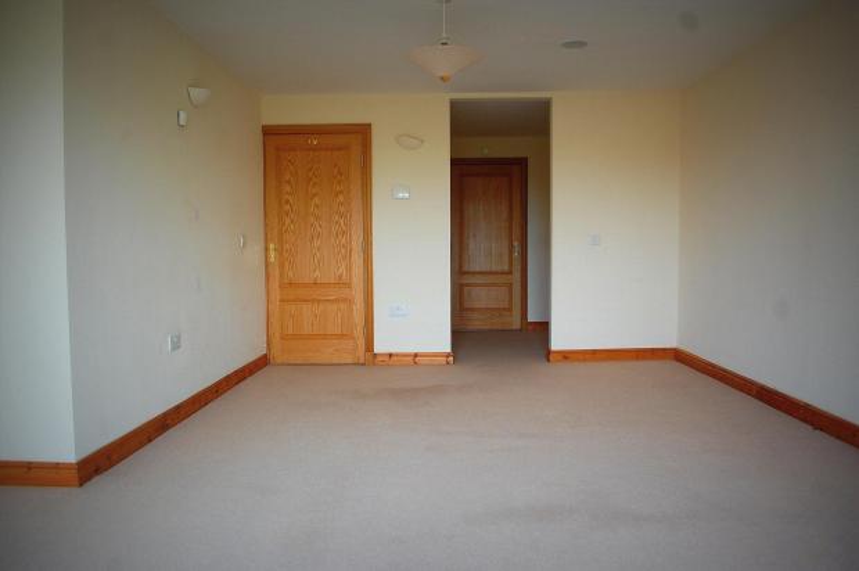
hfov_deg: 67.4
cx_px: 430
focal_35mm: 27
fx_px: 644
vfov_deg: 47.8
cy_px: 286
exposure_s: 1/50
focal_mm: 18
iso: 400
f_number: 3.5
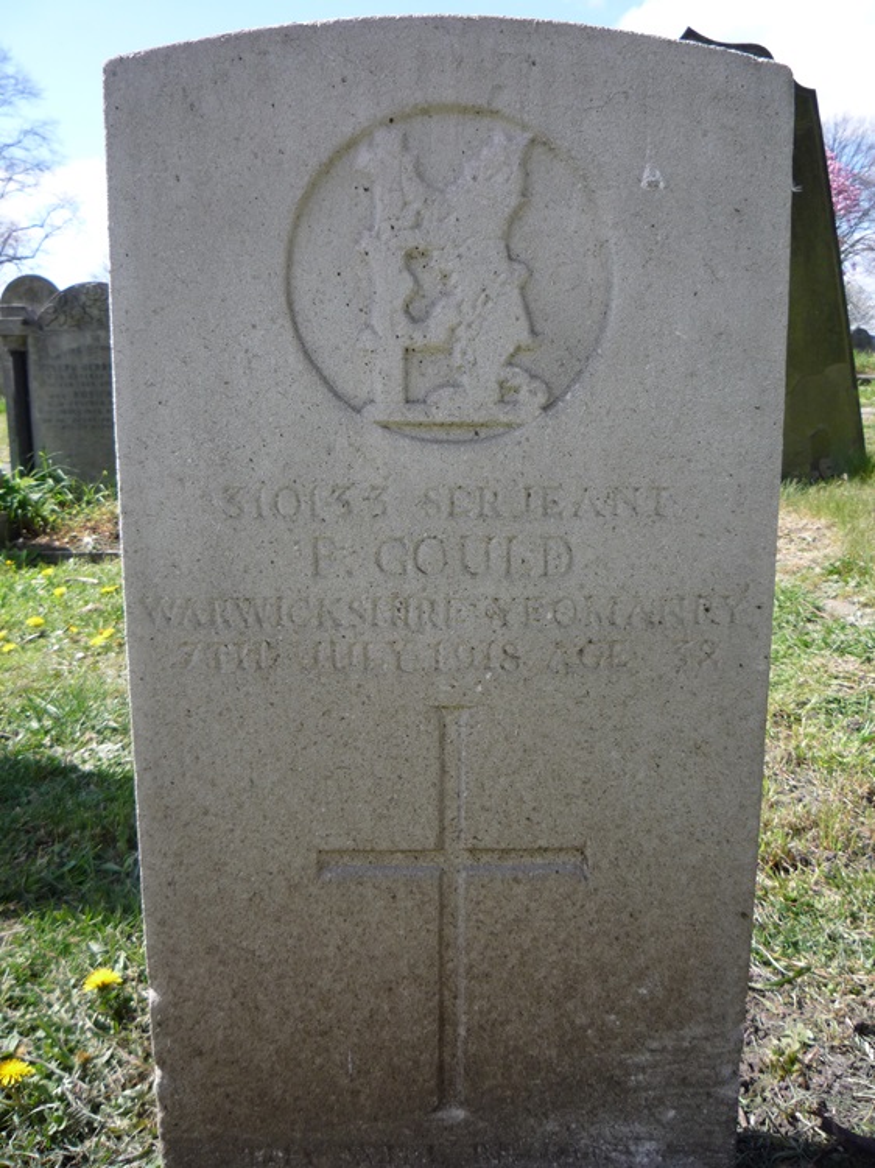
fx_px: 1012
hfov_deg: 46.8
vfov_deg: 60.0
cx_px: 438
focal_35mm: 30
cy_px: 584
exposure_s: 1/320
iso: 100
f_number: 4
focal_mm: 5.2
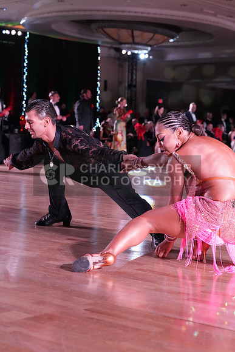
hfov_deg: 18.9
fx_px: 705
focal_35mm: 72
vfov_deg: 28.1
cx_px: 118
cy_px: 176
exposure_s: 1/250
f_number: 5.6
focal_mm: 72
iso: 5000
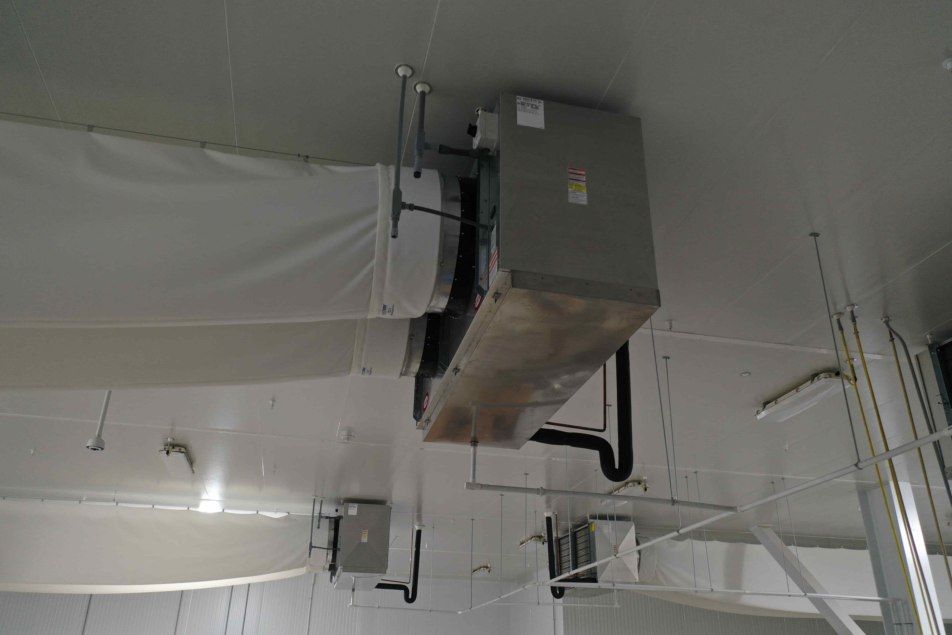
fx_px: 740
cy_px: 318
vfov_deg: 46.4
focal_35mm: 28
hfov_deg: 65.5
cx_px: 476
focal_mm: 10.26
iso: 200
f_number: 2.8
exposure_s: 1/15
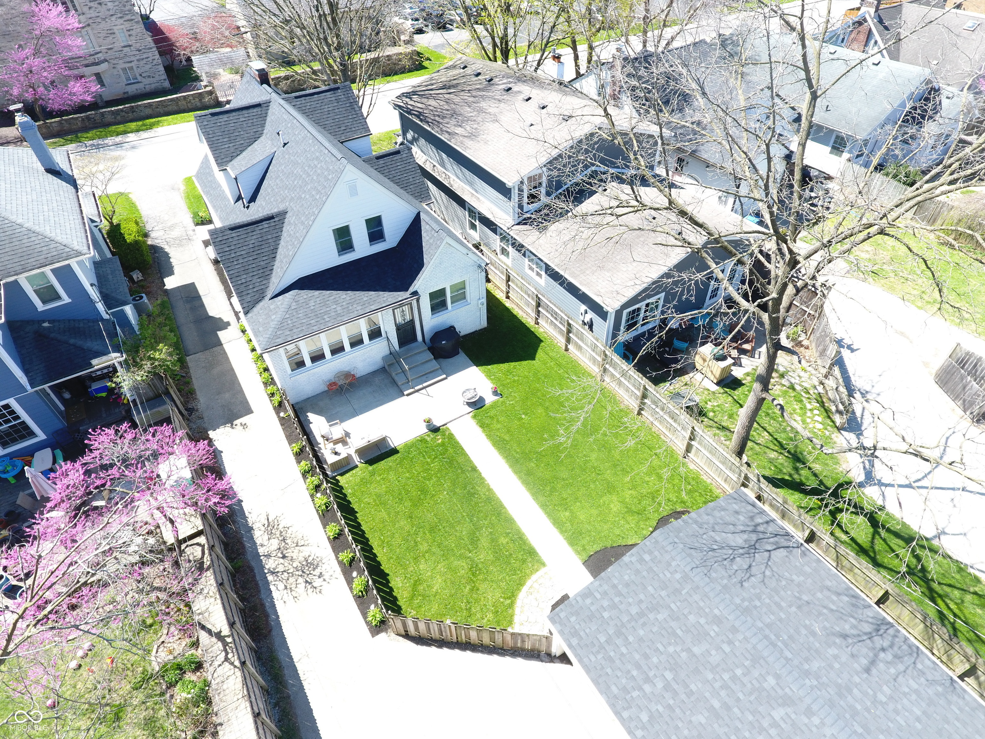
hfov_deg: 81.7
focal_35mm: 20
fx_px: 569
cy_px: 370
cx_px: 492
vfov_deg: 66.0
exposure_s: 1/171
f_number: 2.8
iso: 100
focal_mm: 3.61
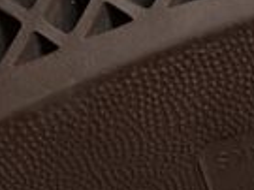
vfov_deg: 6.3
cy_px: -340
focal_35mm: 220
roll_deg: -1.4
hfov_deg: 9.0
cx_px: 252
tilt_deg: -37.3
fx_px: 1613
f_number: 1.8
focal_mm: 3
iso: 16
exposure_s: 1/122
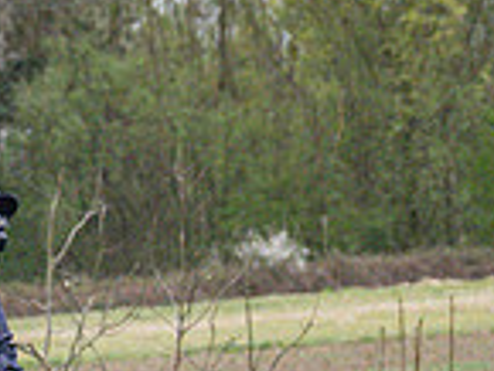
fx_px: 8355
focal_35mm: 585
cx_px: 649
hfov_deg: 3.4
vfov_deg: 2.5
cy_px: 567
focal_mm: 70
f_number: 4
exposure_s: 1/1000
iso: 1600
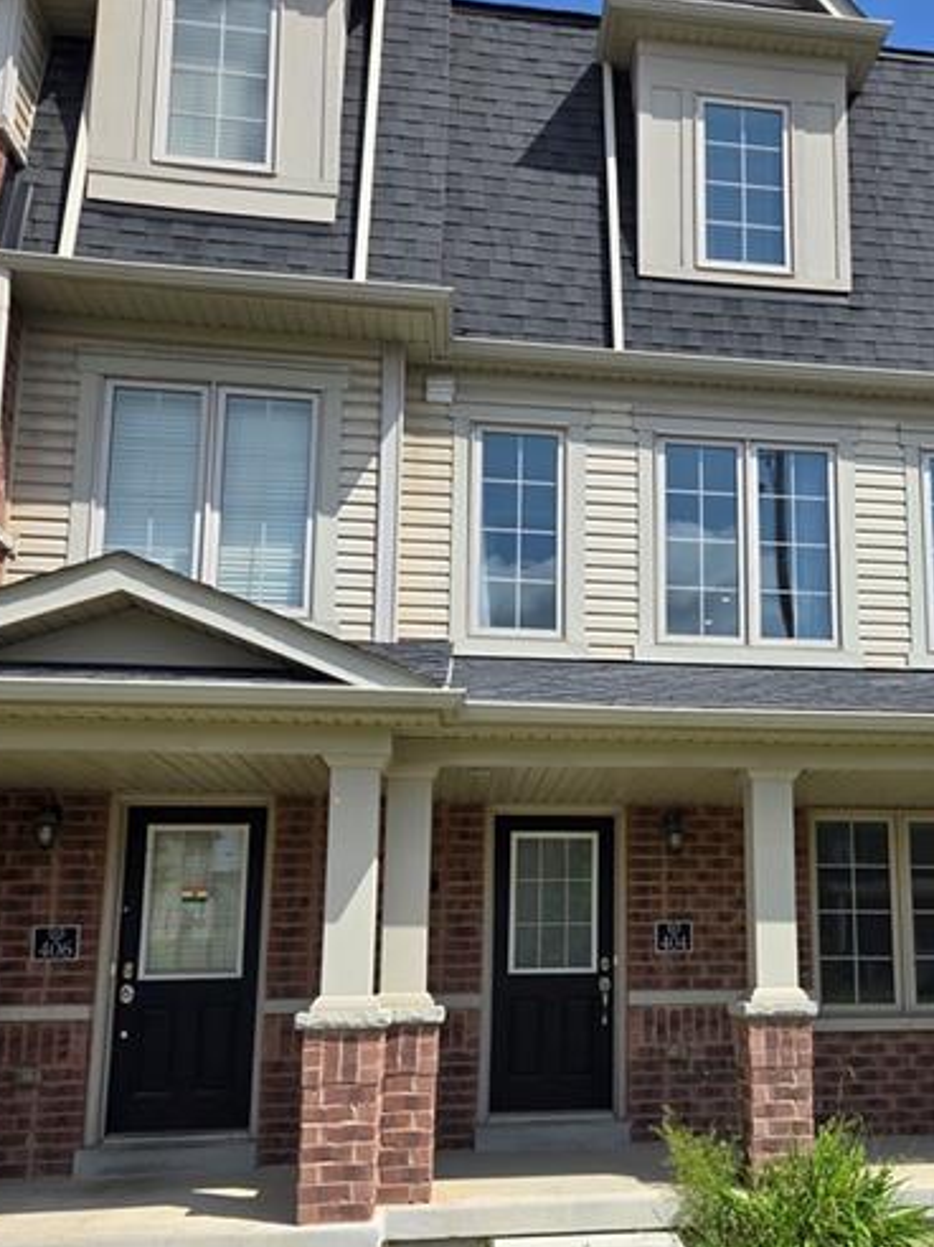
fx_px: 1296
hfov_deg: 38.7
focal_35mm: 36
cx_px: 693
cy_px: 726
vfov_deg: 51.1
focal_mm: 5.4
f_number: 1.8
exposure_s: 1/1742
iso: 25
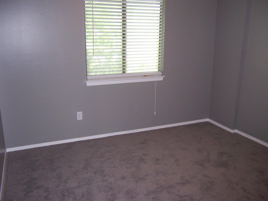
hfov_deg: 55.4
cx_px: 134
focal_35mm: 33
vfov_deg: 42.9
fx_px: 255
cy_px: 100
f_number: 2.8
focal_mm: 5.5
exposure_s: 1/60
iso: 140
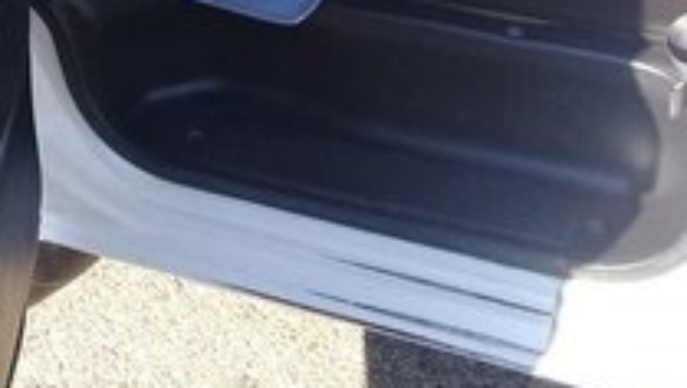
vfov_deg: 14.2
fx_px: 1459
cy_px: -181
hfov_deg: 26.4
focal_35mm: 80
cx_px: 247
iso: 50
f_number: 2.2
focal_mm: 3.3
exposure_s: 1/245
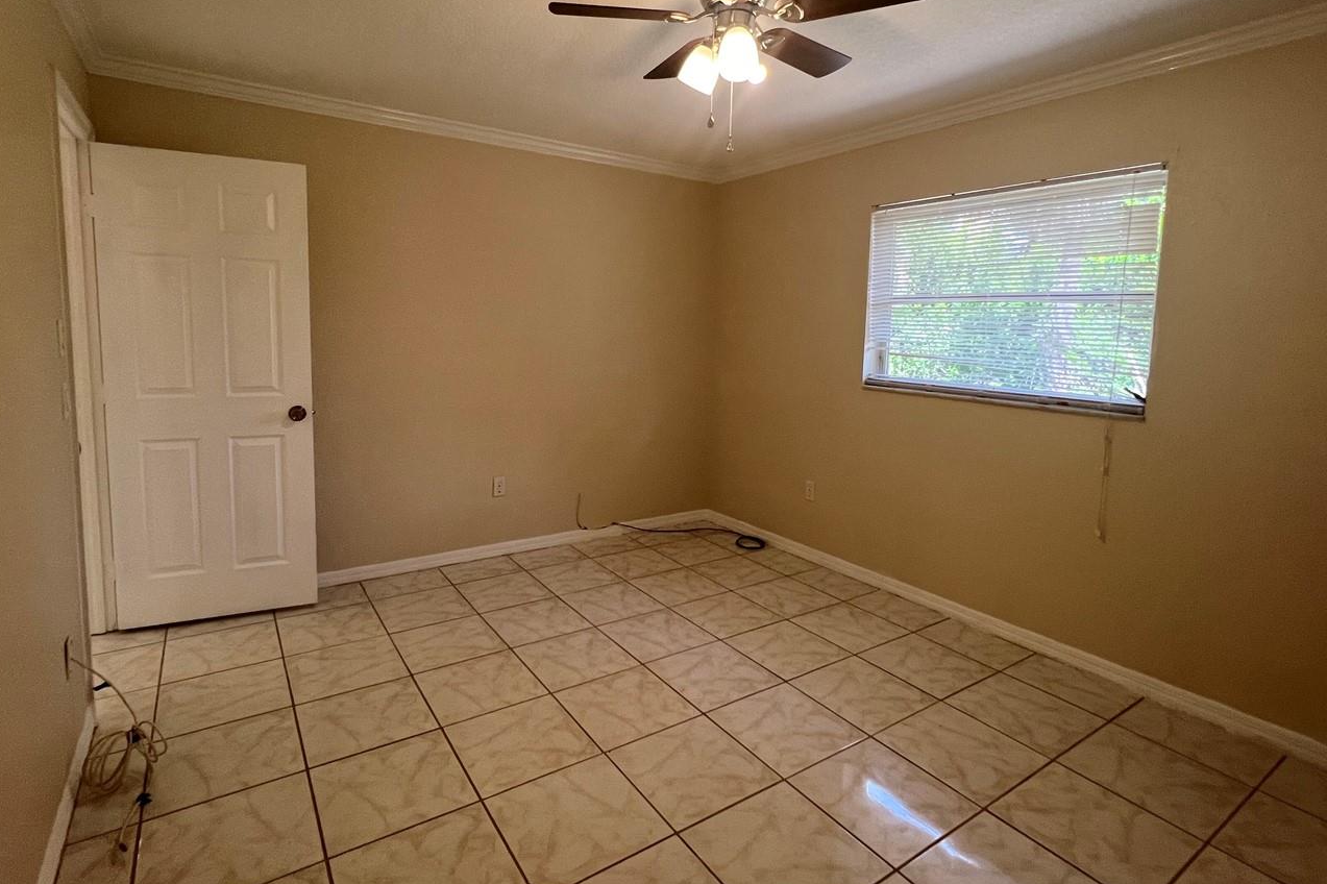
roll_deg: -1.4
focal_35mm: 17
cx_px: 660
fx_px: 626
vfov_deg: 70.1
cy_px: 385
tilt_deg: -3.4
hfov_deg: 93.3
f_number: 1.8
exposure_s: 1/120
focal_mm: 1.57
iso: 160
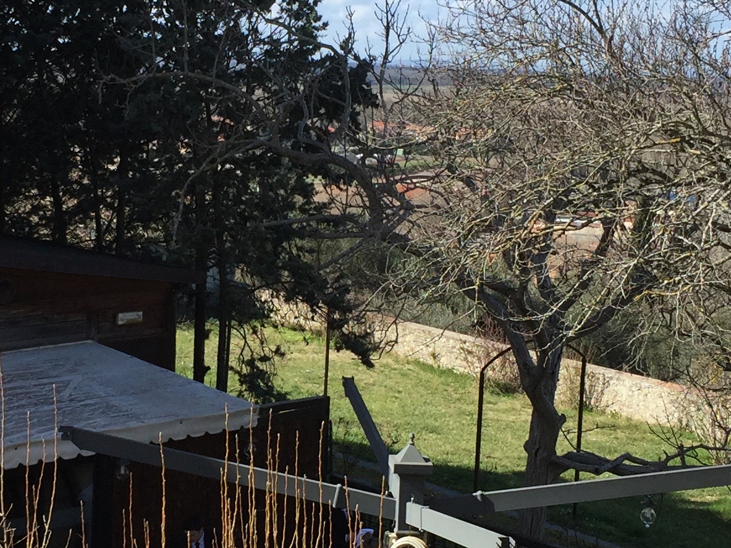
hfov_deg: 24.2
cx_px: 206
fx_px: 1689
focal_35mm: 80
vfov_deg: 18.4
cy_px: 280
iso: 32
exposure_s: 1/1464
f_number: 2.2
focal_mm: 4.15
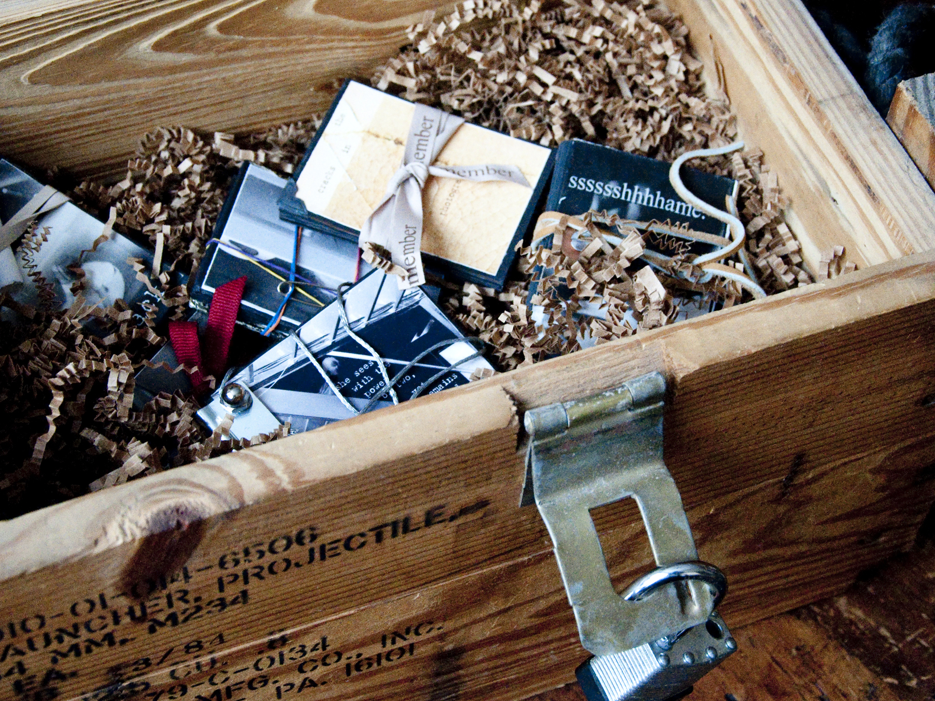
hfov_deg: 26.7
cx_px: 483
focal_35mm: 73
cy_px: 294
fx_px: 1972
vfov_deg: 20.1
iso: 6400
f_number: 4.5
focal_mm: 32
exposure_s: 1/100
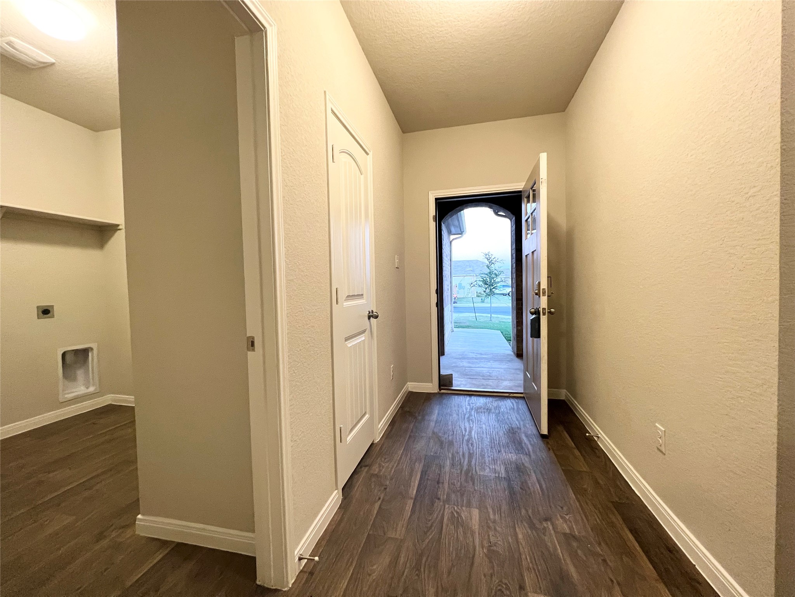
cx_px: 398
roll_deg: +1.1
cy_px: 298
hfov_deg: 106.2
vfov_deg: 89.9
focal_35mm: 13
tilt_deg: -2.1
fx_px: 299
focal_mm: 1.57
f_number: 1.8
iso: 400
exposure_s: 1/60
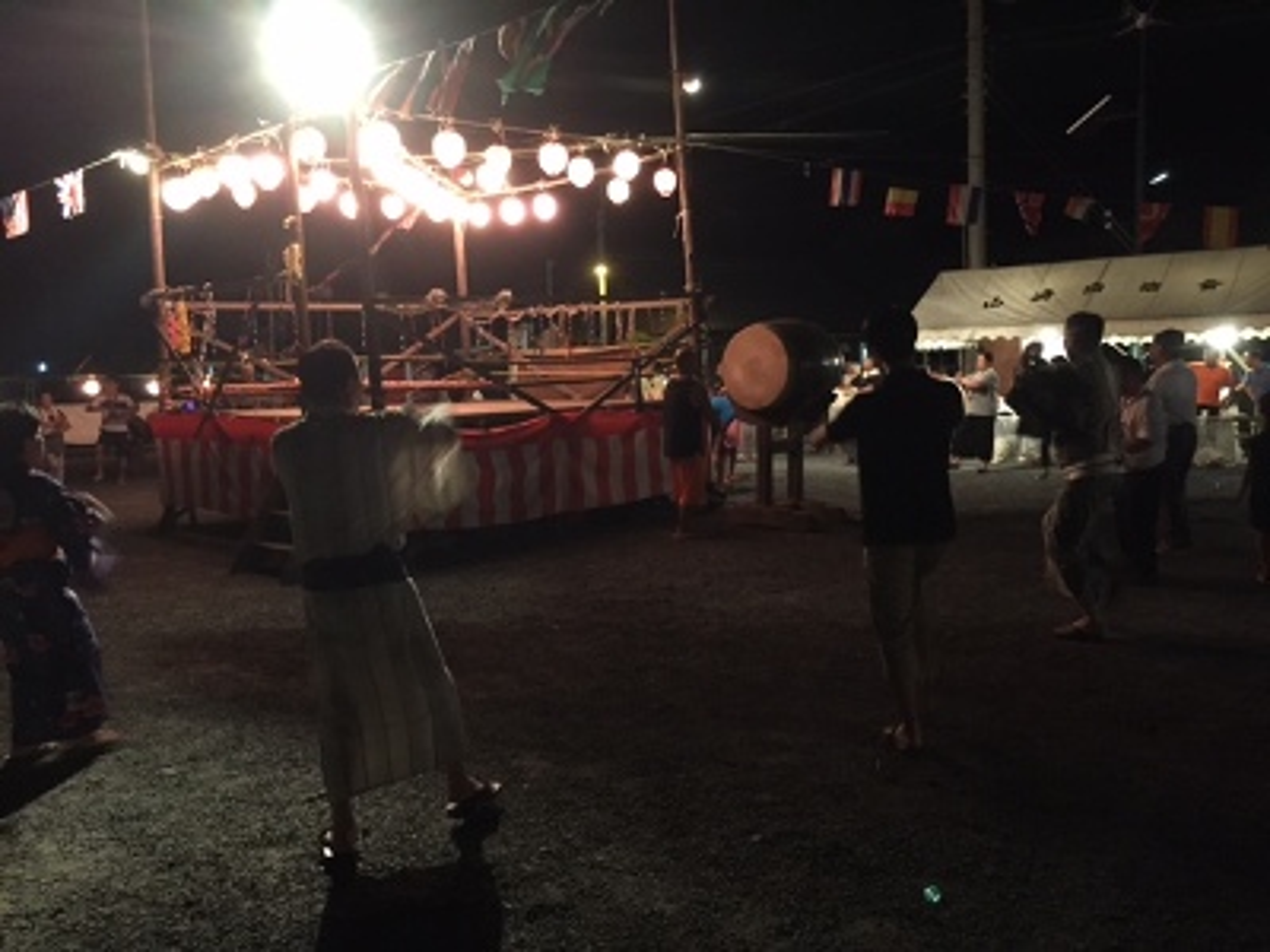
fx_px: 1064
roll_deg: +0.9
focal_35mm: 29
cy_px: 476
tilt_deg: -4.3
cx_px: 635
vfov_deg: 48.2
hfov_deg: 61.7
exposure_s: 1/15
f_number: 2.2
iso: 500
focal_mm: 4.15
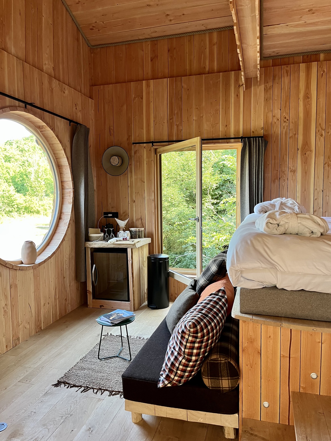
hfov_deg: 53.1
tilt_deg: -4.8
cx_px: 166
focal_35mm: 26
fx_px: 331
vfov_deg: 67.3
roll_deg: +1.0
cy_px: 220
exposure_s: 1/97
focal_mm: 5.1
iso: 125
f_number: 1.6
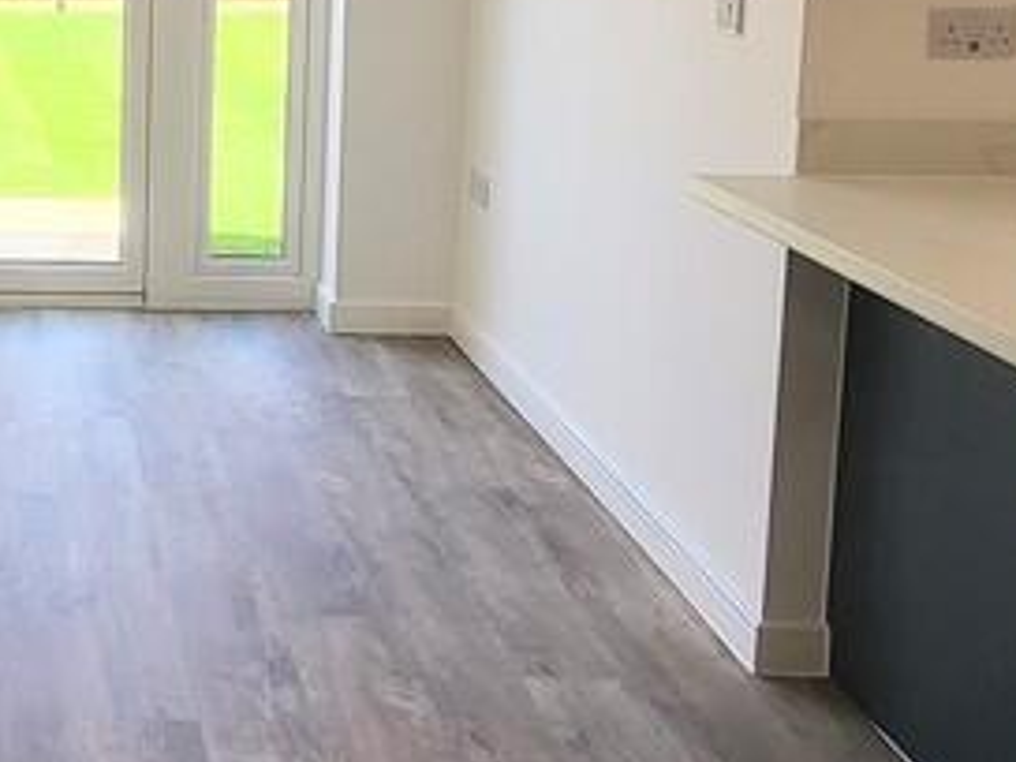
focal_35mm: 49
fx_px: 1438
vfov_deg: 27.9
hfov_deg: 34.3
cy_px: 4
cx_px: -67
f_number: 2.2
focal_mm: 1.74
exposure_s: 1/100
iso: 40
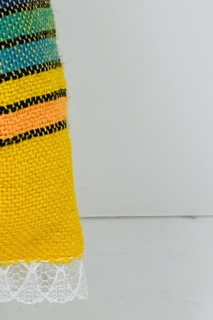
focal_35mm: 171
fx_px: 1518
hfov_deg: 7.0
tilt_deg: -8.3
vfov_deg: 11.5
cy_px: -171
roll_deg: -0.9
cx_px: -485
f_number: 1.5
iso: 50
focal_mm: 5.7
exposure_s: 1/873
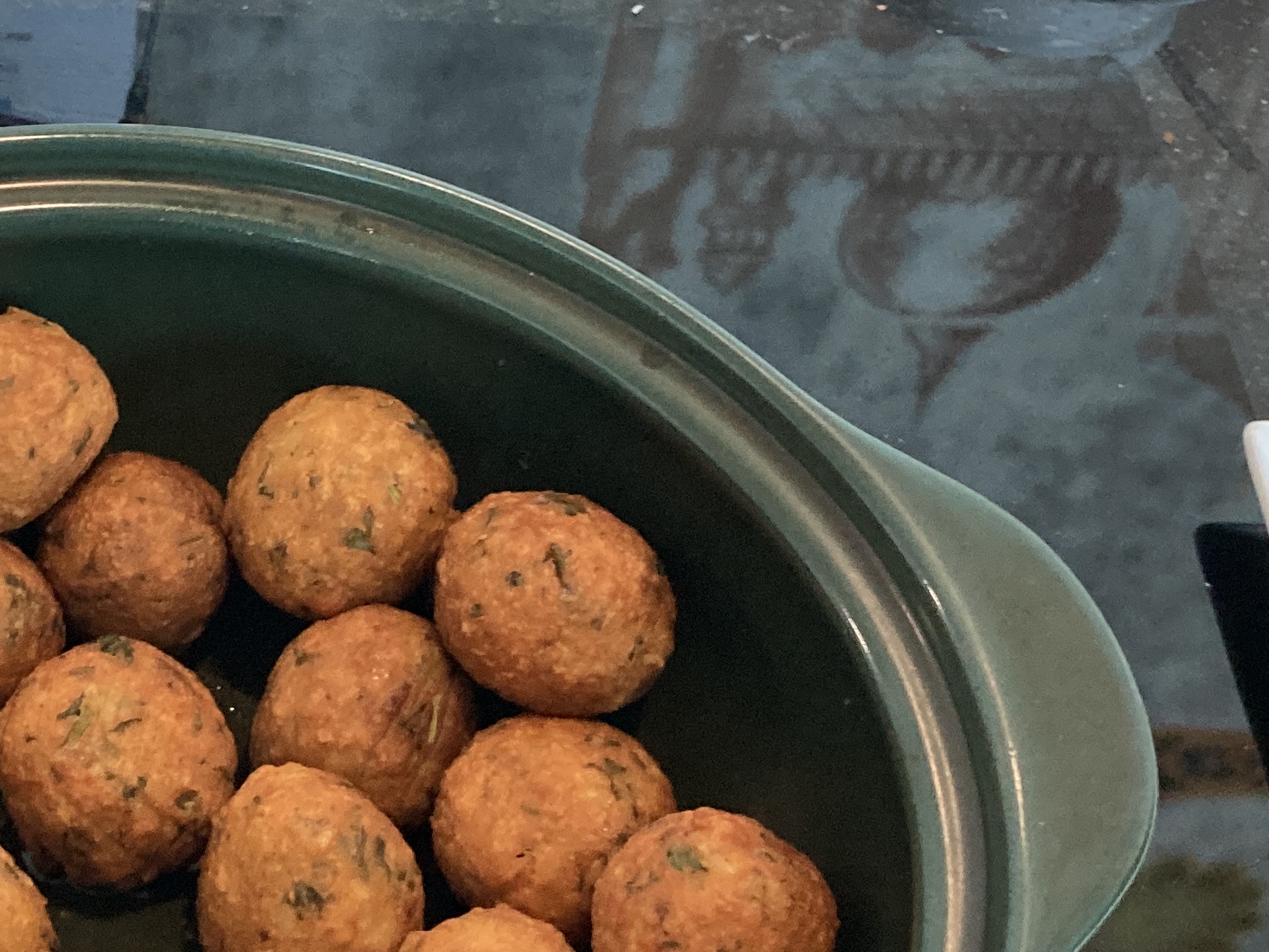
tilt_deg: -47.3
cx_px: 149
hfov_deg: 24.7
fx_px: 2823
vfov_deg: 19.1
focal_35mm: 77
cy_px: 327
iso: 200
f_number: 1.8
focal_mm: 3.99
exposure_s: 1/50
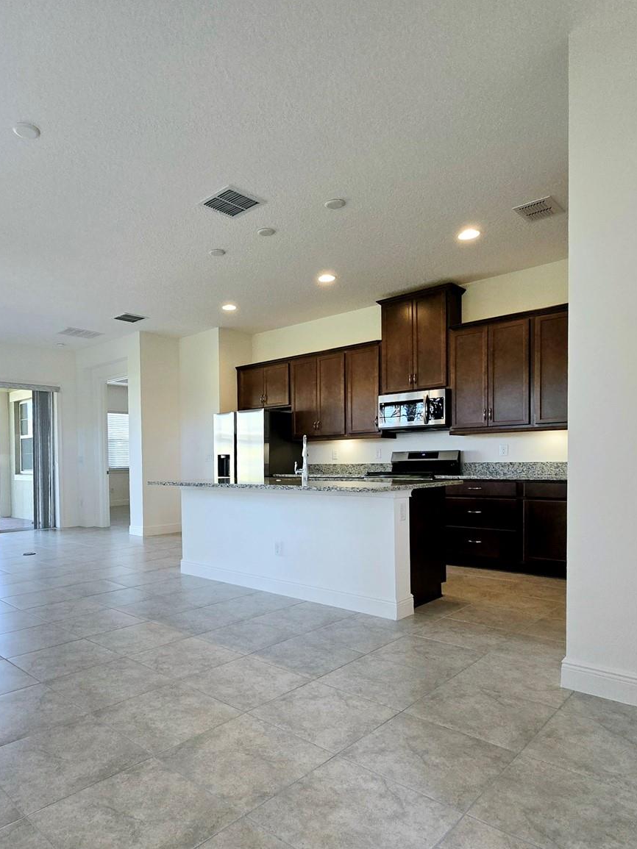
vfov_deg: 87.7
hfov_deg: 70.5
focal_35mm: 18
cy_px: 413
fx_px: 442
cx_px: 240
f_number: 2.2
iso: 80
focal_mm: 2.2
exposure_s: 1/120
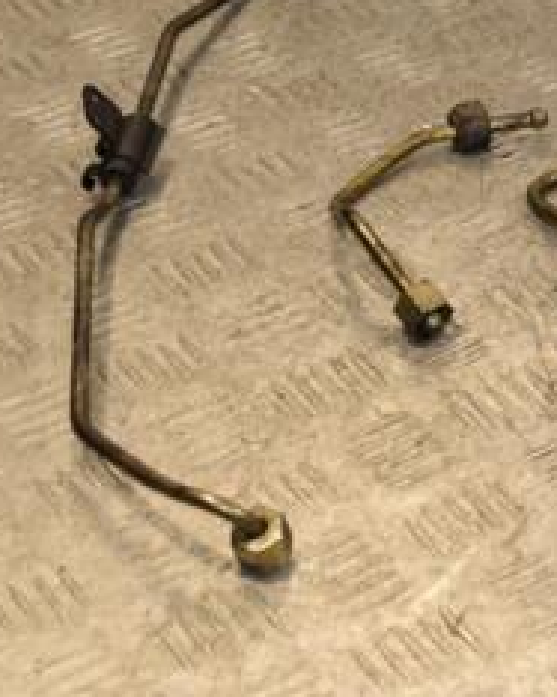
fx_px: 2825
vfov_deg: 14.0
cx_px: 611
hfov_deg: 11.1
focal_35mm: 137
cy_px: 104
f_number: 7.1
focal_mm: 38
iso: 800
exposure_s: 1/200
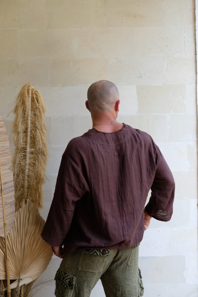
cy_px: 148
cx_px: 99
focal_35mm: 36
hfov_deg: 36.9
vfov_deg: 53.1
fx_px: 297
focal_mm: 24.3
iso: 250
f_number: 3.2
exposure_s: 1/200
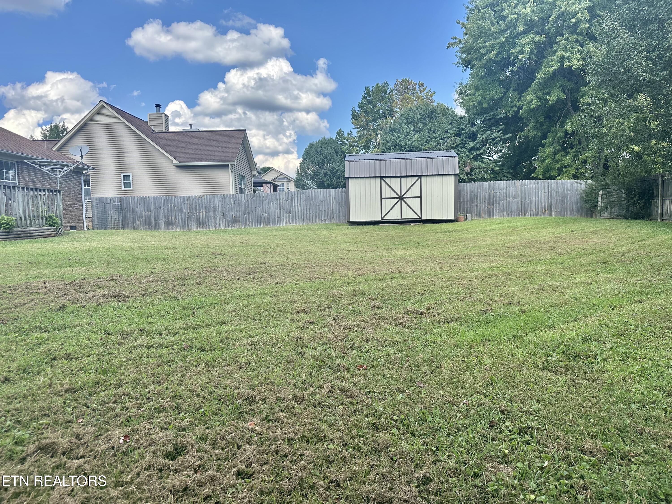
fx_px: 466
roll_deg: +1.3
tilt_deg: -3.1
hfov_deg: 71.6
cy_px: 252
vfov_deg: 56.8
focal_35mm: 24
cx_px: 336
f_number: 1.78
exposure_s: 1/1393
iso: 80
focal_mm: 6.86
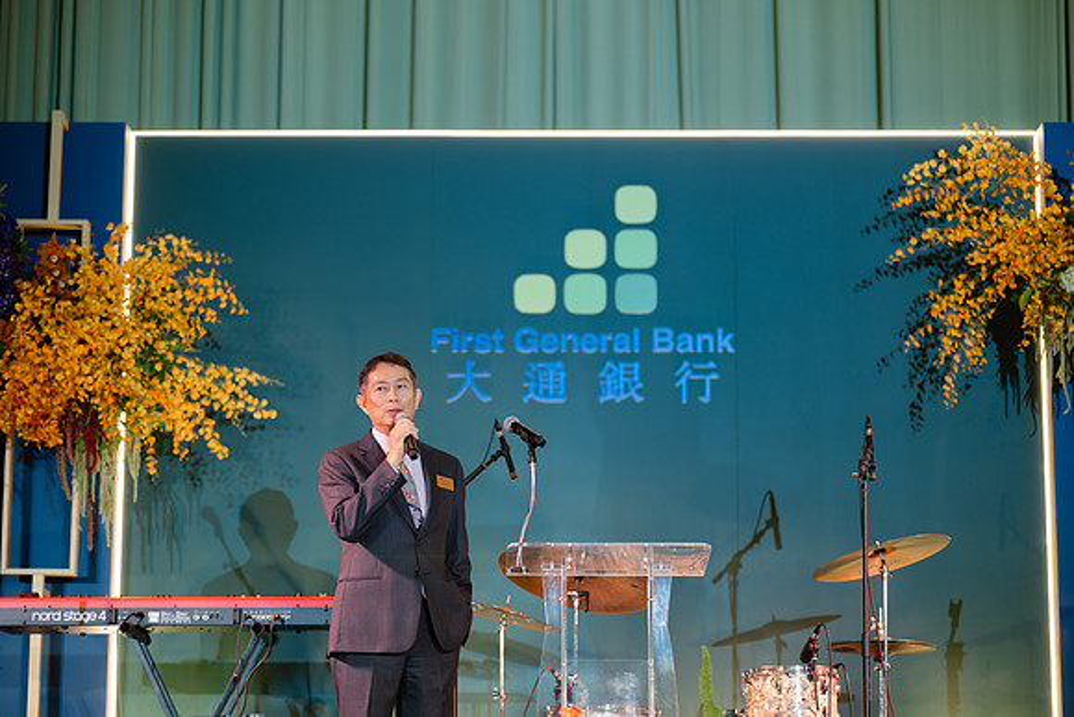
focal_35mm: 85
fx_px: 2536
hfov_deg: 23.9
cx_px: 537
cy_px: 358
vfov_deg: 16.1
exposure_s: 1/125
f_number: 1.2
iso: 125
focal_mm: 85
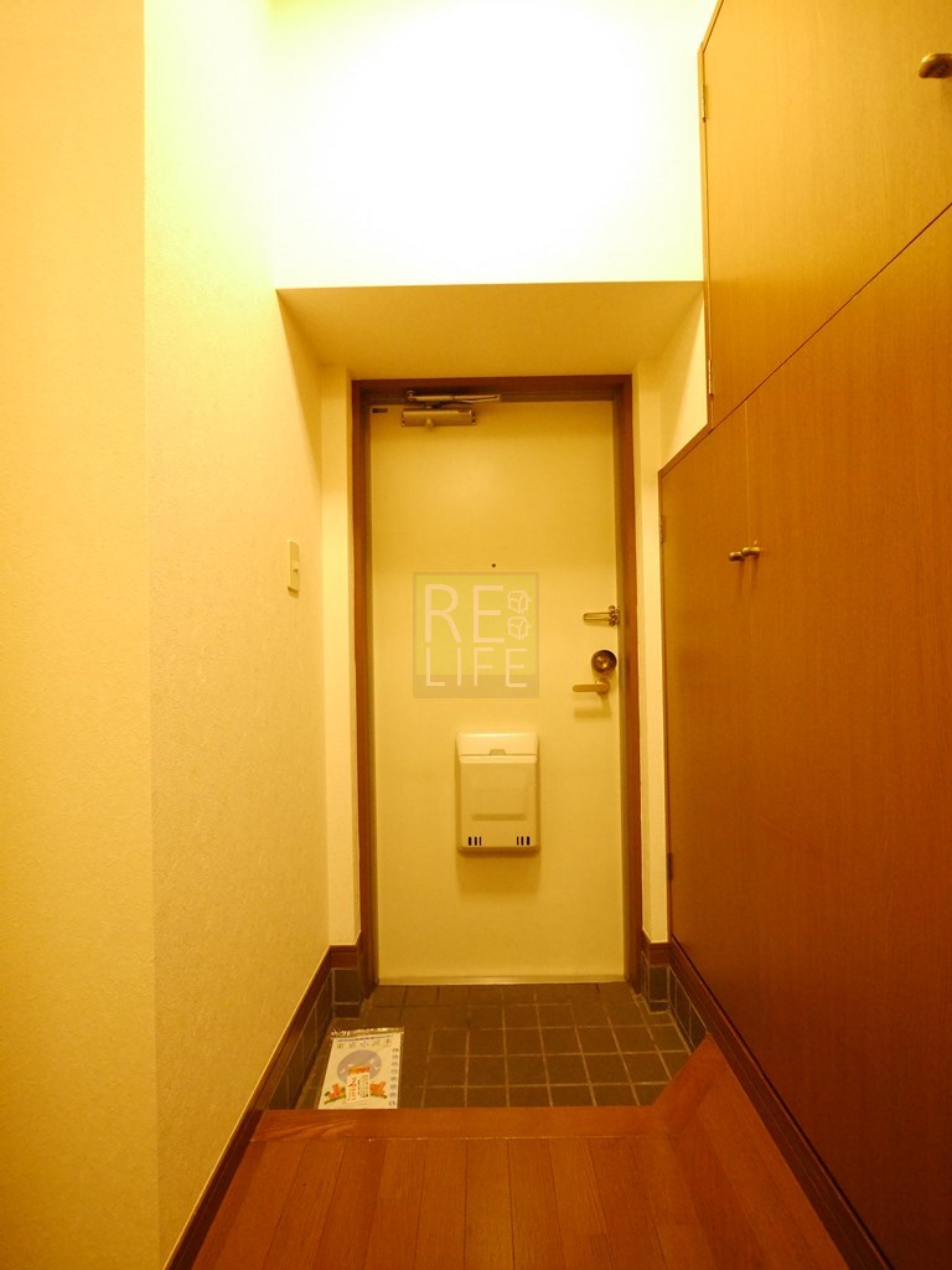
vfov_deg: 102.1
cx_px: 476
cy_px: 635
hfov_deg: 85.7
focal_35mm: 14
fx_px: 513
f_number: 4
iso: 3200
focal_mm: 7
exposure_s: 1/50
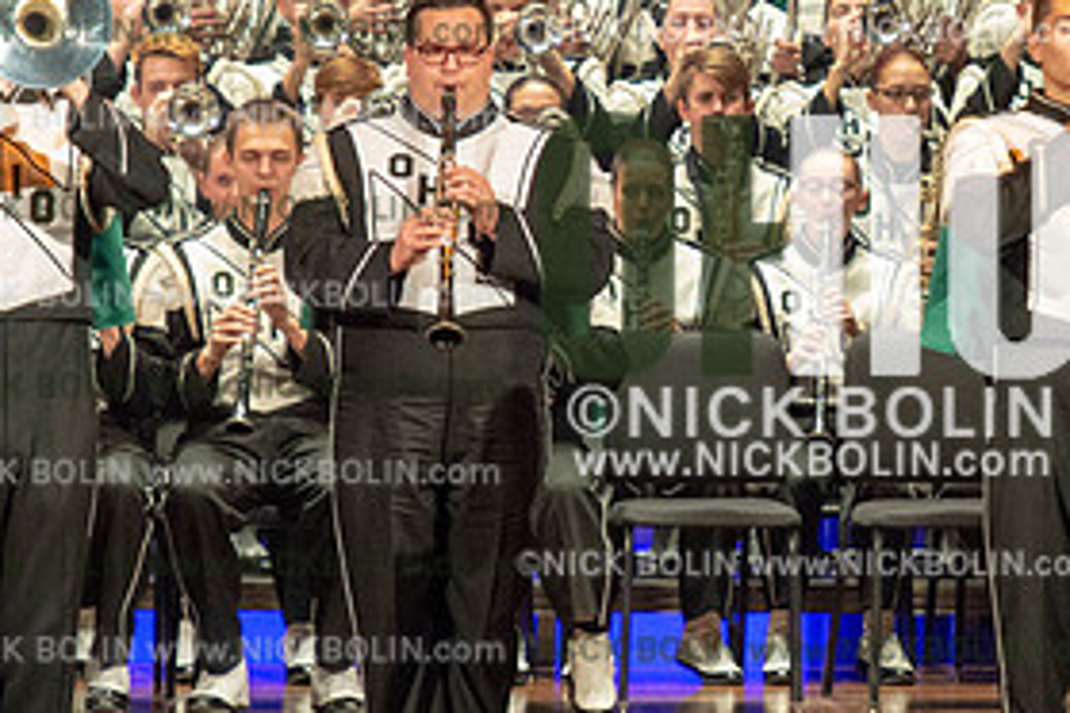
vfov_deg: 2.8
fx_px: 14801
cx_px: 809
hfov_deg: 4.1
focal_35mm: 498
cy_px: 295
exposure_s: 1/200
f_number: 5.6
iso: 8000
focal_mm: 240
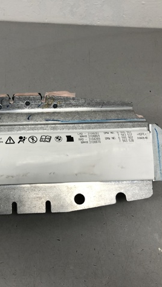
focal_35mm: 41
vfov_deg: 49.4
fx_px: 313
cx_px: 28
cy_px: 144
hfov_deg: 28.3
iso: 20
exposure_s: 1/33
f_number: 1.8
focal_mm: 4
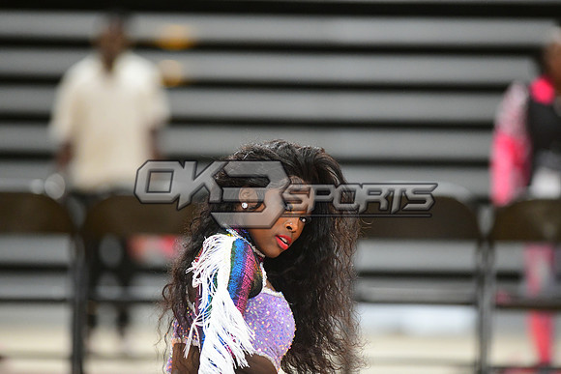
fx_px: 4676
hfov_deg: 6.9
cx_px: 280
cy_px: 187
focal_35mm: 300
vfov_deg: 4.6
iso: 6400
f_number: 3.2
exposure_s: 1/1000
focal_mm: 300
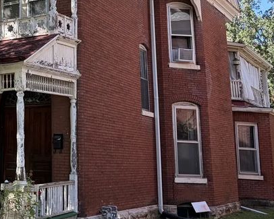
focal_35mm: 64
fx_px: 519
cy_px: 30
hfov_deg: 28.0
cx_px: 5
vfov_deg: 23.3
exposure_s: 1/660
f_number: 1.6
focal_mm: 5.96
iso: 64
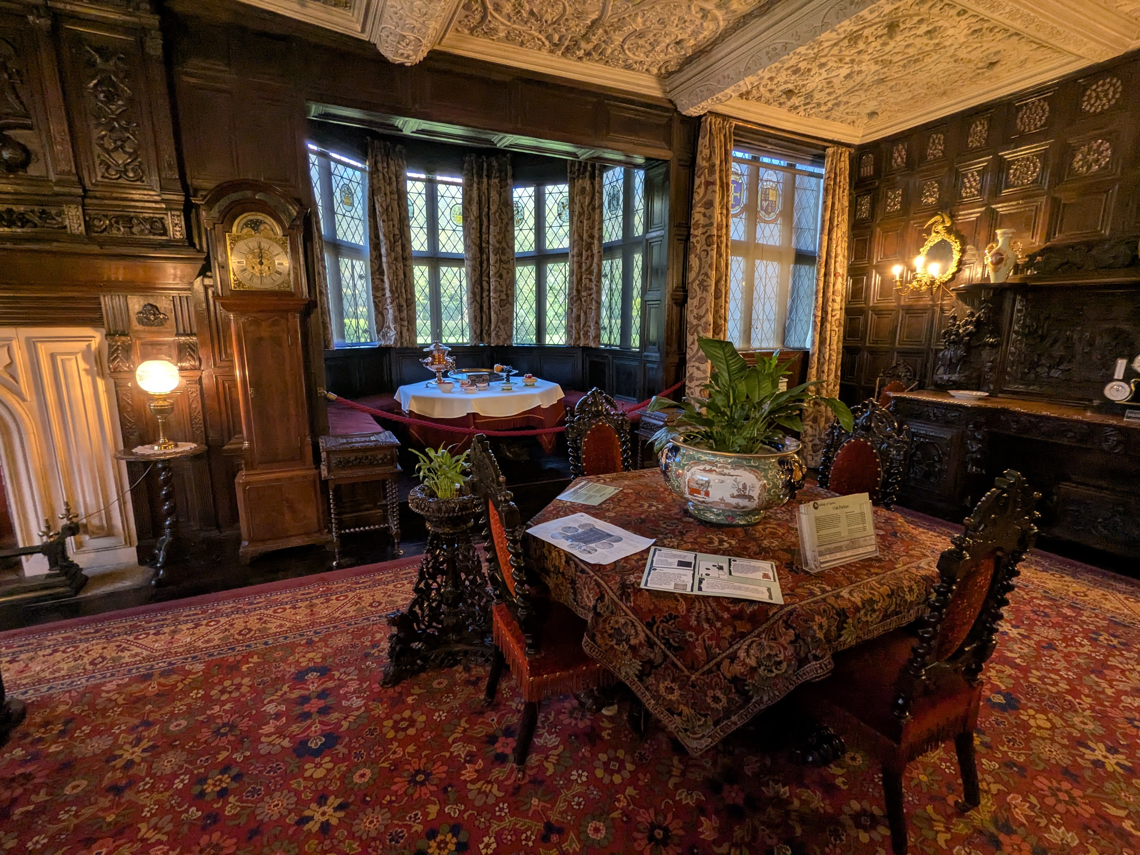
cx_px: 570
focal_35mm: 16
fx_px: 527
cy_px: 428
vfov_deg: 78.1
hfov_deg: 94.5
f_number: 2.2
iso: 135
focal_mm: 2.35
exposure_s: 1/25
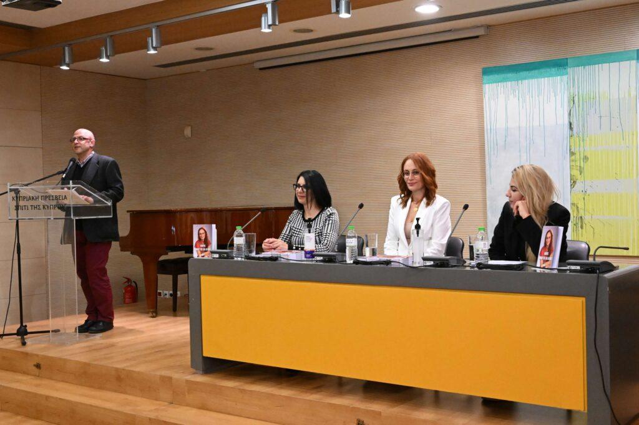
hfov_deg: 45.4
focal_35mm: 43
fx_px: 763
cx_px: 320
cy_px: 212
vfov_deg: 31.2
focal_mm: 29
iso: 6400
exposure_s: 1/250
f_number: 5
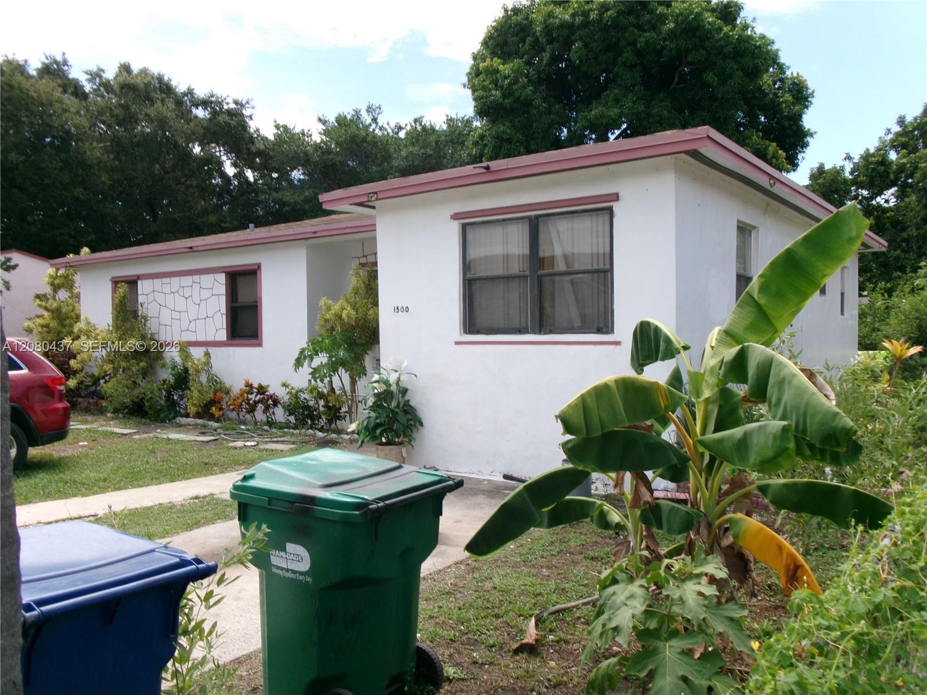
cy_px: 348
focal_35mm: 28
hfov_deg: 63.4
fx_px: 750
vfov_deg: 49.7
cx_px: 464
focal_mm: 5.1
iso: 100
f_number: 10.8
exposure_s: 1/70
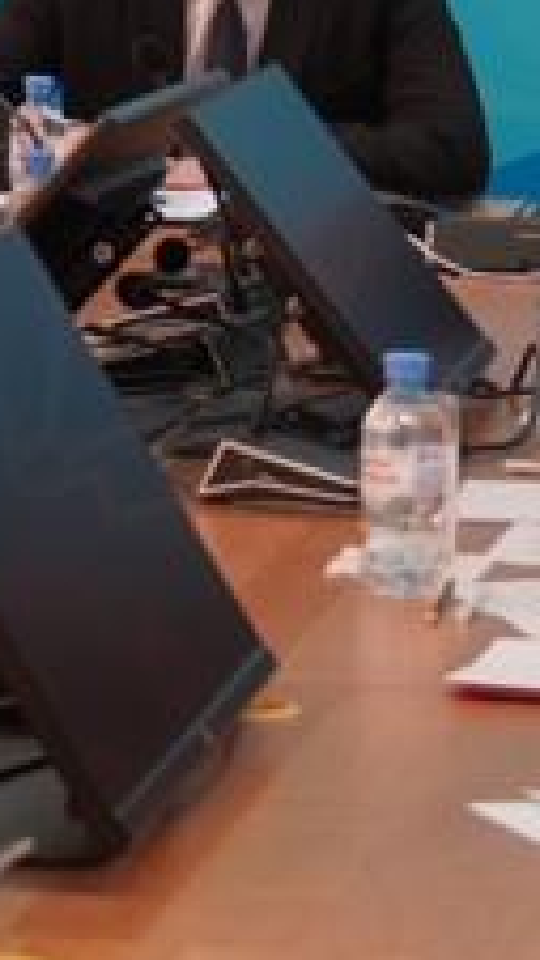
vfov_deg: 9.0
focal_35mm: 240
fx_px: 6114
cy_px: 98
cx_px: 125
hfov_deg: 5.1
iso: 1250
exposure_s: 1/160
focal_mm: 46
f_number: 5
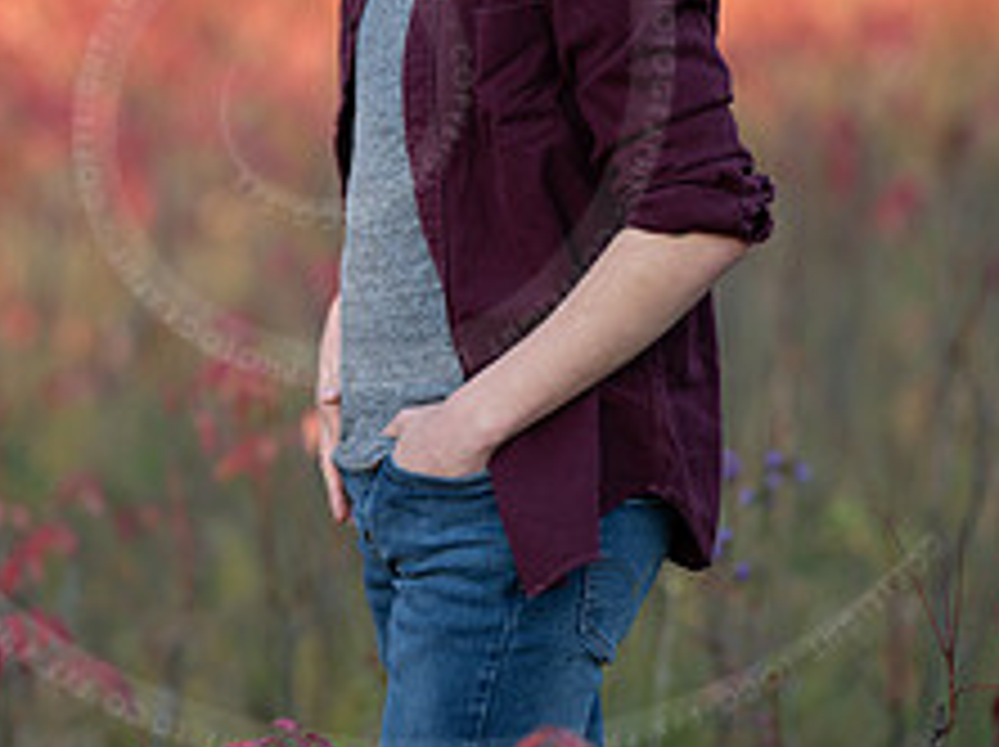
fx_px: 4786
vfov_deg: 8.9
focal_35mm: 166
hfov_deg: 11.9
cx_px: 364
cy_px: 198
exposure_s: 1/1600
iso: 160
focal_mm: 85
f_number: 1.2
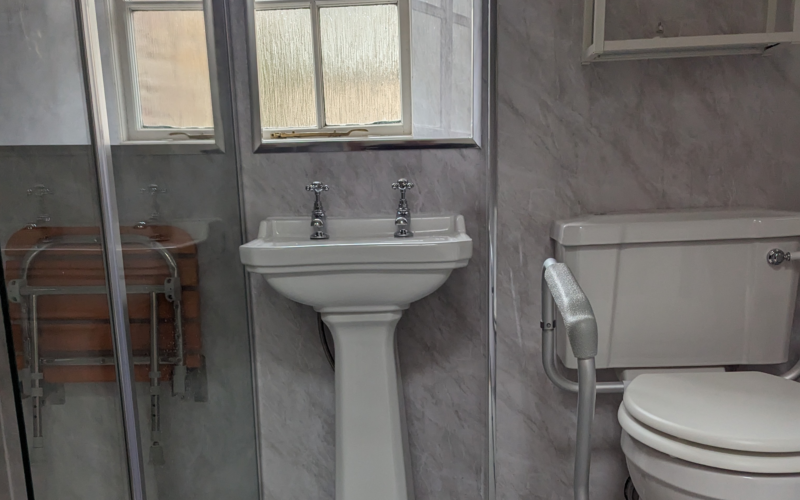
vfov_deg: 36.5
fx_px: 741
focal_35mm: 34
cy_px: 370
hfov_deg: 56.7
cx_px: 400
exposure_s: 1/561
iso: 324
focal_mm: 6.81
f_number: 1.85
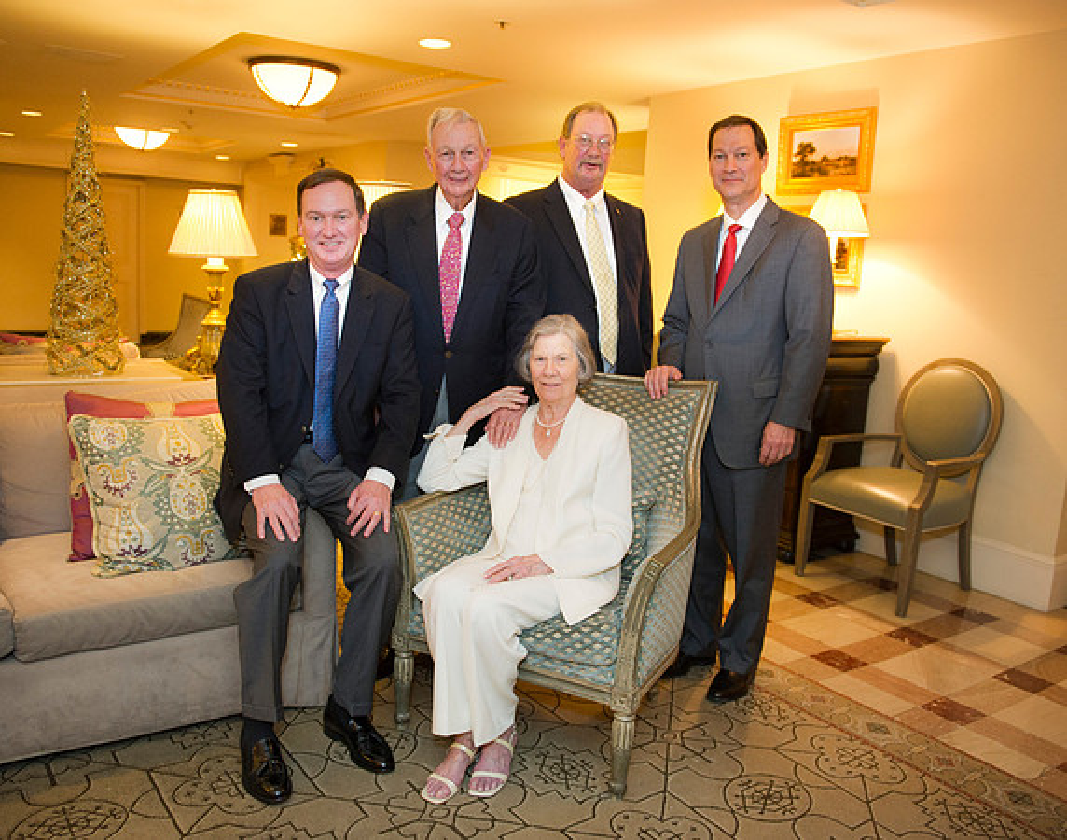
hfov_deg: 59.4
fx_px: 934
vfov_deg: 48.4
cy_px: 417
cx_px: 525
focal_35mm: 30
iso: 1250
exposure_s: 1/60
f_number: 3.2
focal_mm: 26
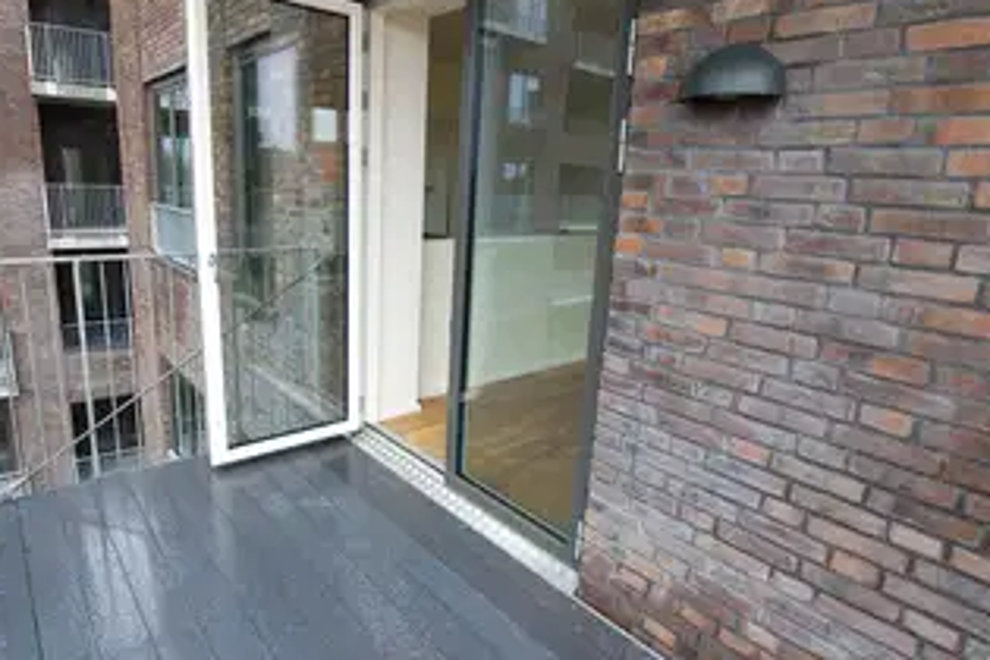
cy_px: 321
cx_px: 453
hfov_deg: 83.8
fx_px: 550
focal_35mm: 20
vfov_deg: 61.9
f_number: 5.6
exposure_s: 1/60
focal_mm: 10
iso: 100
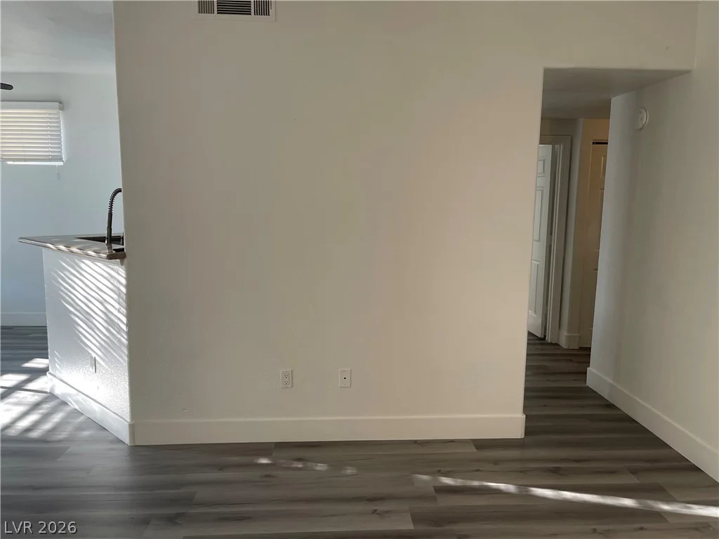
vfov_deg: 54.9
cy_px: 270
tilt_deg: -8.9
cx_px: 360
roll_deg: -1.2
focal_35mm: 25
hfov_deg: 69.4
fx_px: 519
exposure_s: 1/120
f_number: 1.6
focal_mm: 5.1
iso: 125
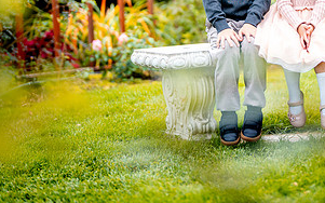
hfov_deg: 20.5
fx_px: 894
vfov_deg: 12.8
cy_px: 6
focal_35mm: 101
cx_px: 239
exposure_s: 1/800
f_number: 1.2
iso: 100
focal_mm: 50
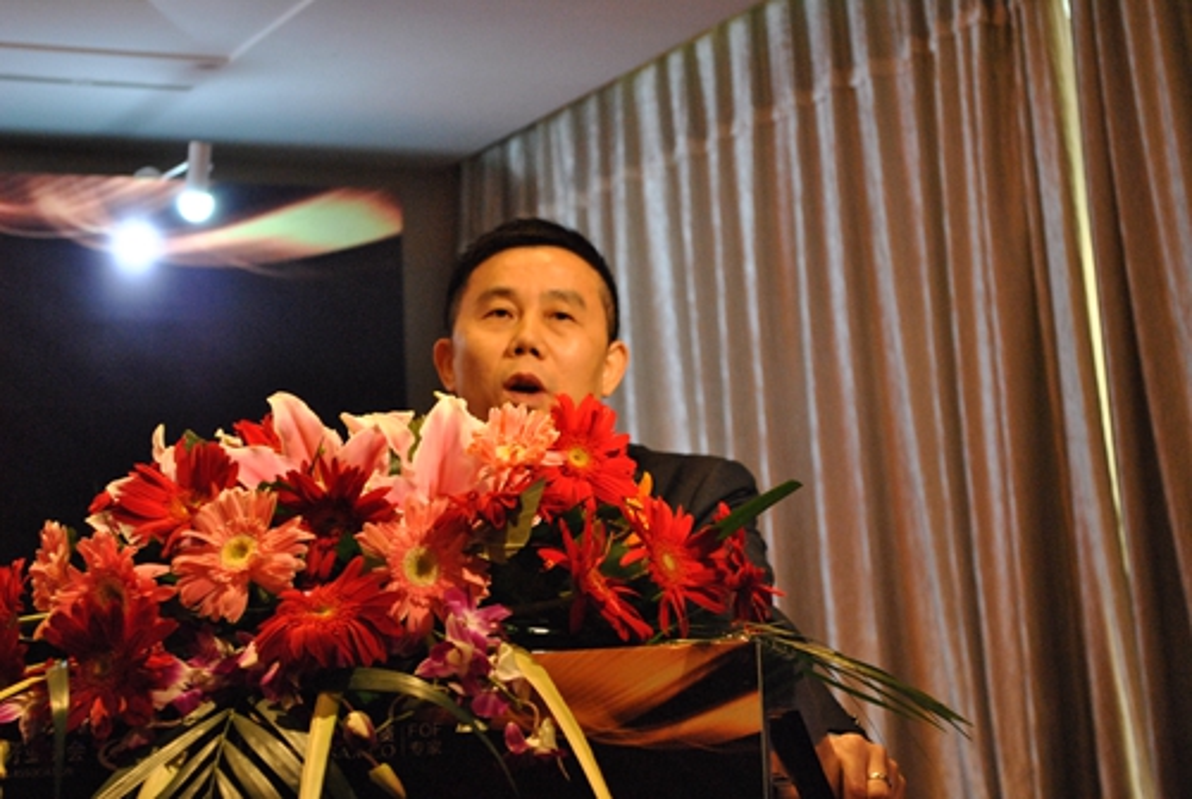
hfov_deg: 24.6
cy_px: 400
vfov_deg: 16.6
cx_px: 596
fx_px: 2736
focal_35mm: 82
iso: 1100
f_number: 5.6
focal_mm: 55
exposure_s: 1/30
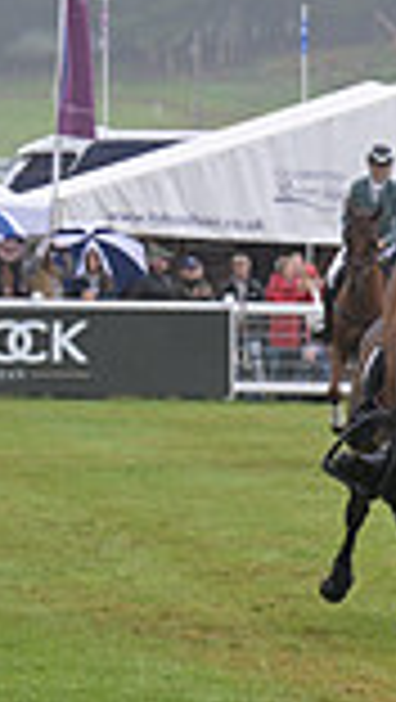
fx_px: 6948
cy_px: 322
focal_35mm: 373
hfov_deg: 3.2
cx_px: 958
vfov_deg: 5.8
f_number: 5.6
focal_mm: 96
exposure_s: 1/800
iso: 800
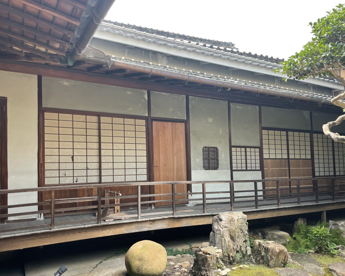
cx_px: 167
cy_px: 140
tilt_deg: +2.0
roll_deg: +1.6
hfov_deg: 62.2
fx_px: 286
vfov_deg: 51.5
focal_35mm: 28
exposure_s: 1/344
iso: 32
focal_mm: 4.2
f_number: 1.6
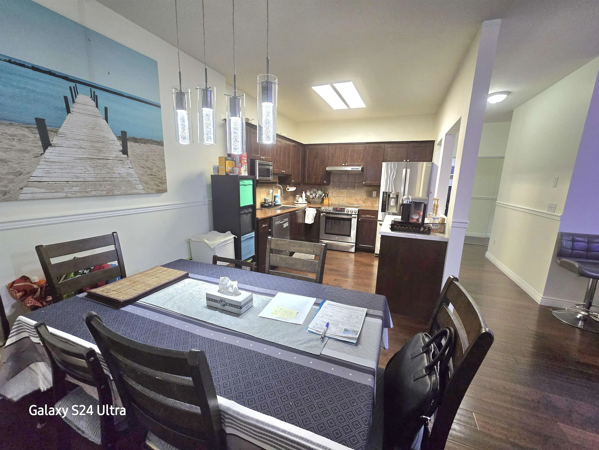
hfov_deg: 106.2
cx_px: 300
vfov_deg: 89.9
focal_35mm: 13
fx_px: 225
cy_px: 225
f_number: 2.2
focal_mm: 2.2
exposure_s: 1/60.2
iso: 320
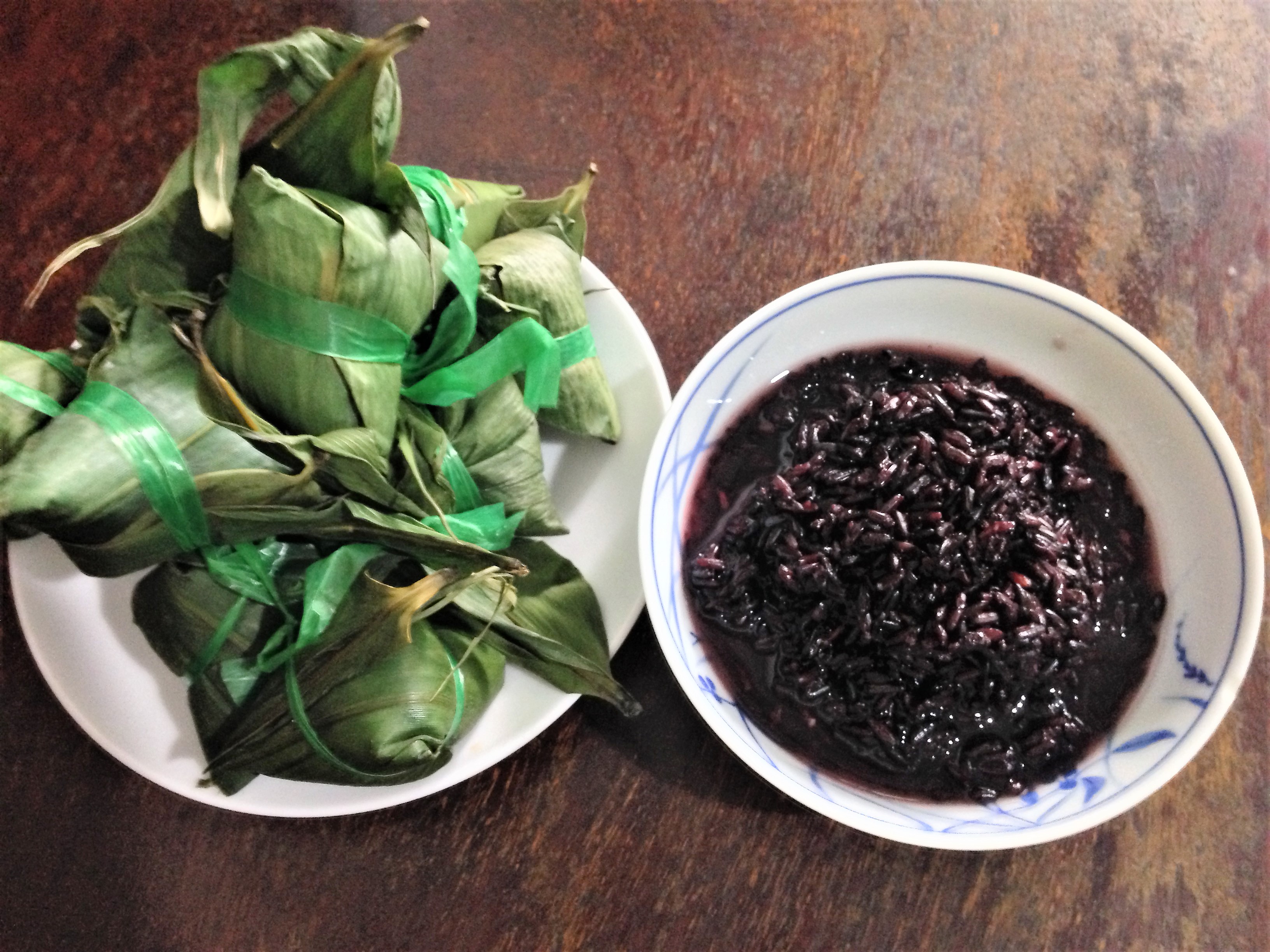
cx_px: 635
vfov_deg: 42.9
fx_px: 1211
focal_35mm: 33
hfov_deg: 55.4
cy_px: 476
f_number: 2.4
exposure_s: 1/15
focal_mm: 4.12
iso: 400
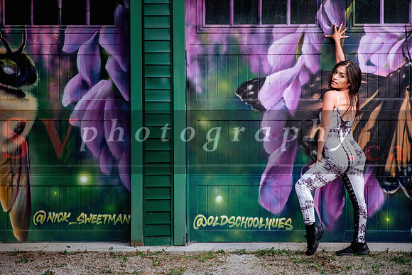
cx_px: 210
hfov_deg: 23.6
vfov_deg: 15.9
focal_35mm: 86
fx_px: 984
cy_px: 138
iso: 400
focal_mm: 55
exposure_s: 1/250
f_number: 2.8
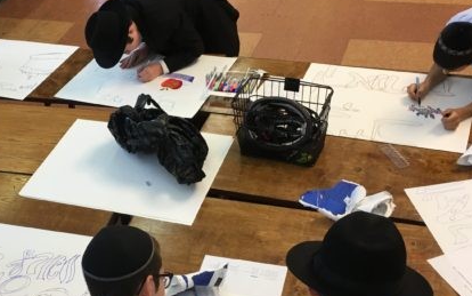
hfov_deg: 35.1
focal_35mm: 57
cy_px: 166
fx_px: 733
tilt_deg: -34.0
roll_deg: +8.5
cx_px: 130
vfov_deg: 22.8
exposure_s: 1/30
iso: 40
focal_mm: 4.15
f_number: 2.2
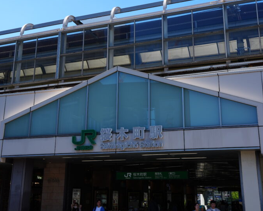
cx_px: 130
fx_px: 413
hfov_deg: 35.4
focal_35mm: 53
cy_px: 58
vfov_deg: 28.3
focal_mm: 37
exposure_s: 1/125
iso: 100
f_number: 9
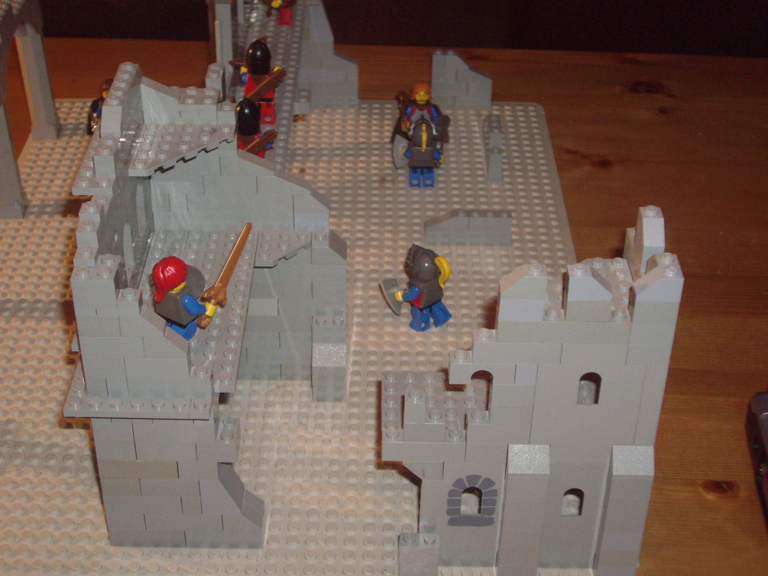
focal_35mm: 62
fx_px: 1376
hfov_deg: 31.2
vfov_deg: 23.6
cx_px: 364
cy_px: 262
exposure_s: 1/60
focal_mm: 9
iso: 200
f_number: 3.3
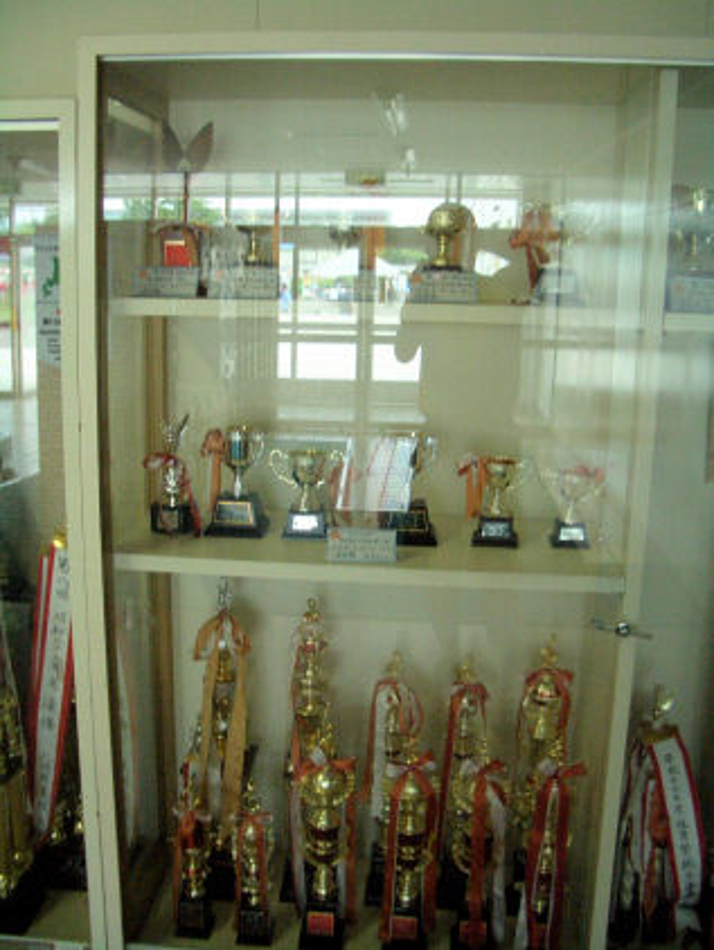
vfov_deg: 52.6
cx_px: 357
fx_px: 962
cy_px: 475
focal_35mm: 35
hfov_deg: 40.7
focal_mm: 5.8
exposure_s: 1/100
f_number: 2.6
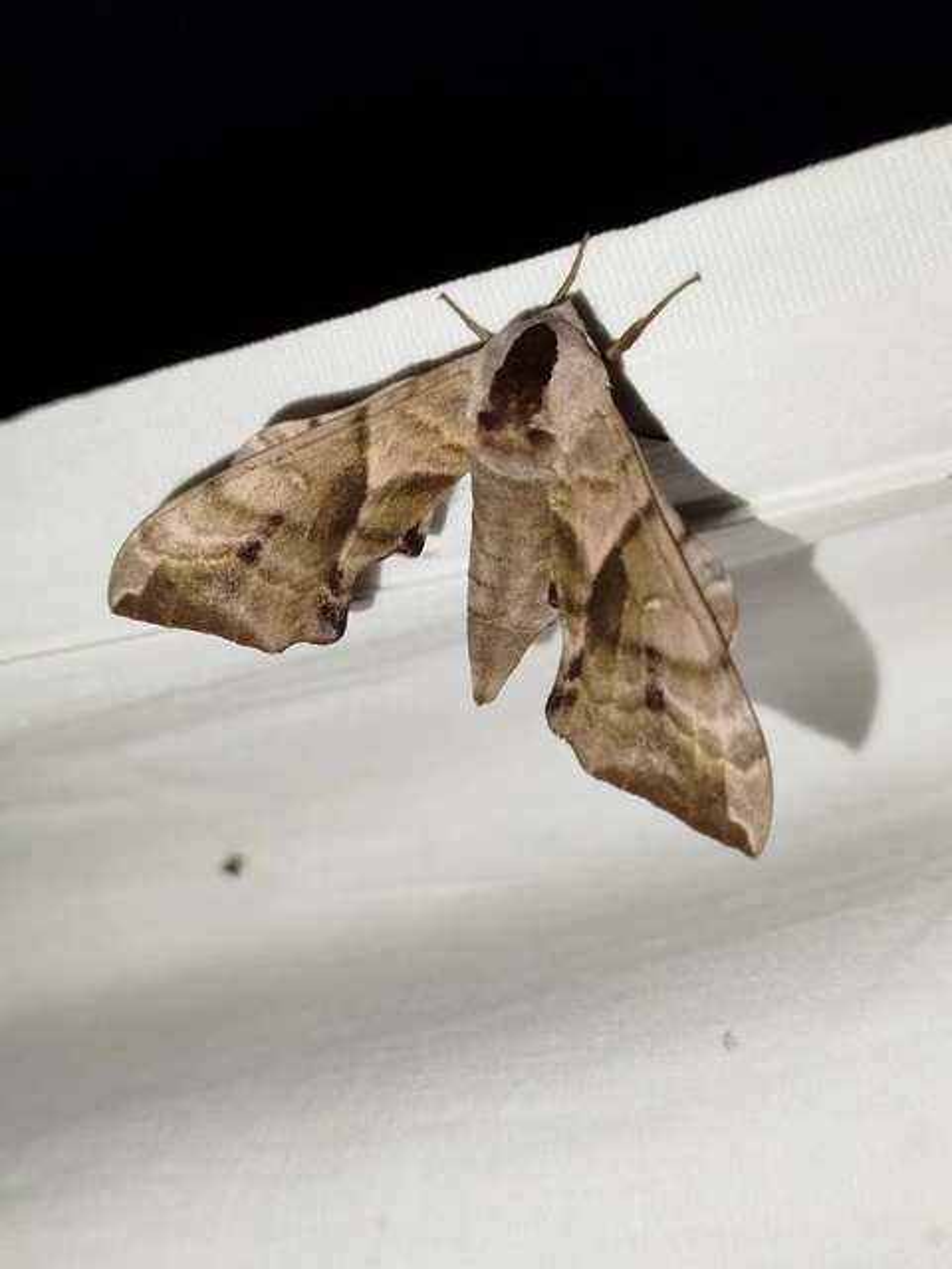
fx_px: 1503
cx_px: 476
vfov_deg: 45.8
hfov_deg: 35.1
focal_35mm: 41
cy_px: 634
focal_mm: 5.31
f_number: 1.7
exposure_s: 1/50
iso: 125
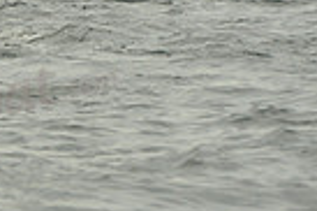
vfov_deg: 1.6
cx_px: -326
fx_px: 7467
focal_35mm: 849
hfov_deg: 2.4
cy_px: 24
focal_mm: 200
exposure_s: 1/800
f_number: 9
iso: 200
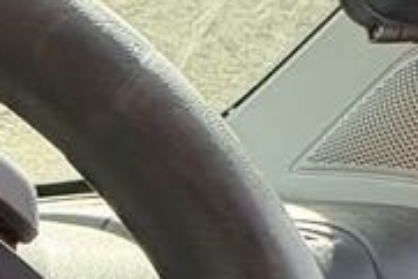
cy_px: 540
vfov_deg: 15.5
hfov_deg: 20.3
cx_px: -330
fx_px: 837
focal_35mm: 72
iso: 125
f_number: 2.2
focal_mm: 2.22
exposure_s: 1/131
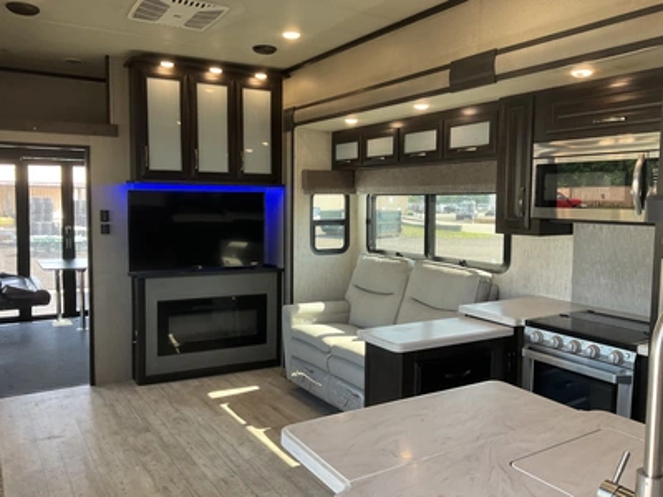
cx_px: 332
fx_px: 555
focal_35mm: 29
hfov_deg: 61.7
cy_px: 248
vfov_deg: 48.2
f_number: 1.8
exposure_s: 1/50
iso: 40
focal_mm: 3
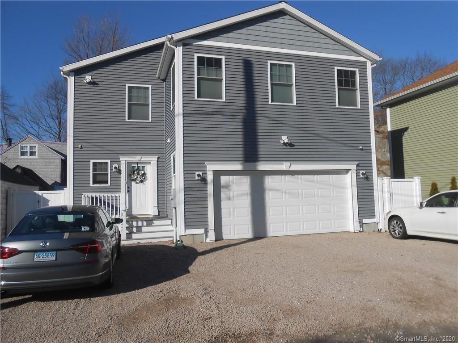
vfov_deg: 53.1
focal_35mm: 26
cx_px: 229
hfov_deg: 67.3
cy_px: 172
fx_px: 344
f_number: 3.5
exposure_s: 1/1500
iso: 80
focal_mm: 4.6
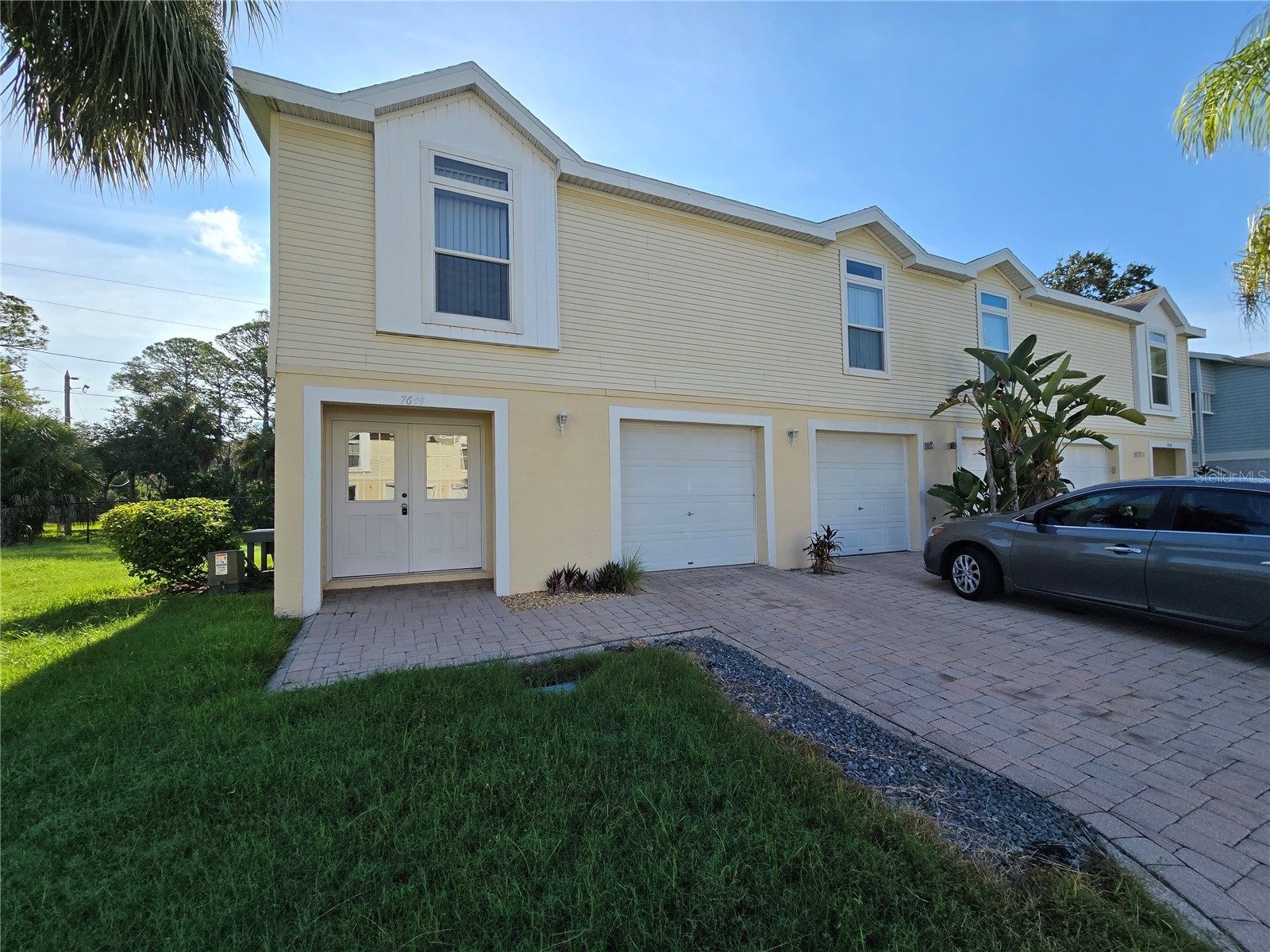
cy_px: 476
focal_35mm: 13
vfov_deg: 89.9
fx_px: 477
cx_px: 635
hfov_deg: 106.2
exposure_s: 1/2122
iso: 50
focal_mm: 2.2
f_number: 2.2
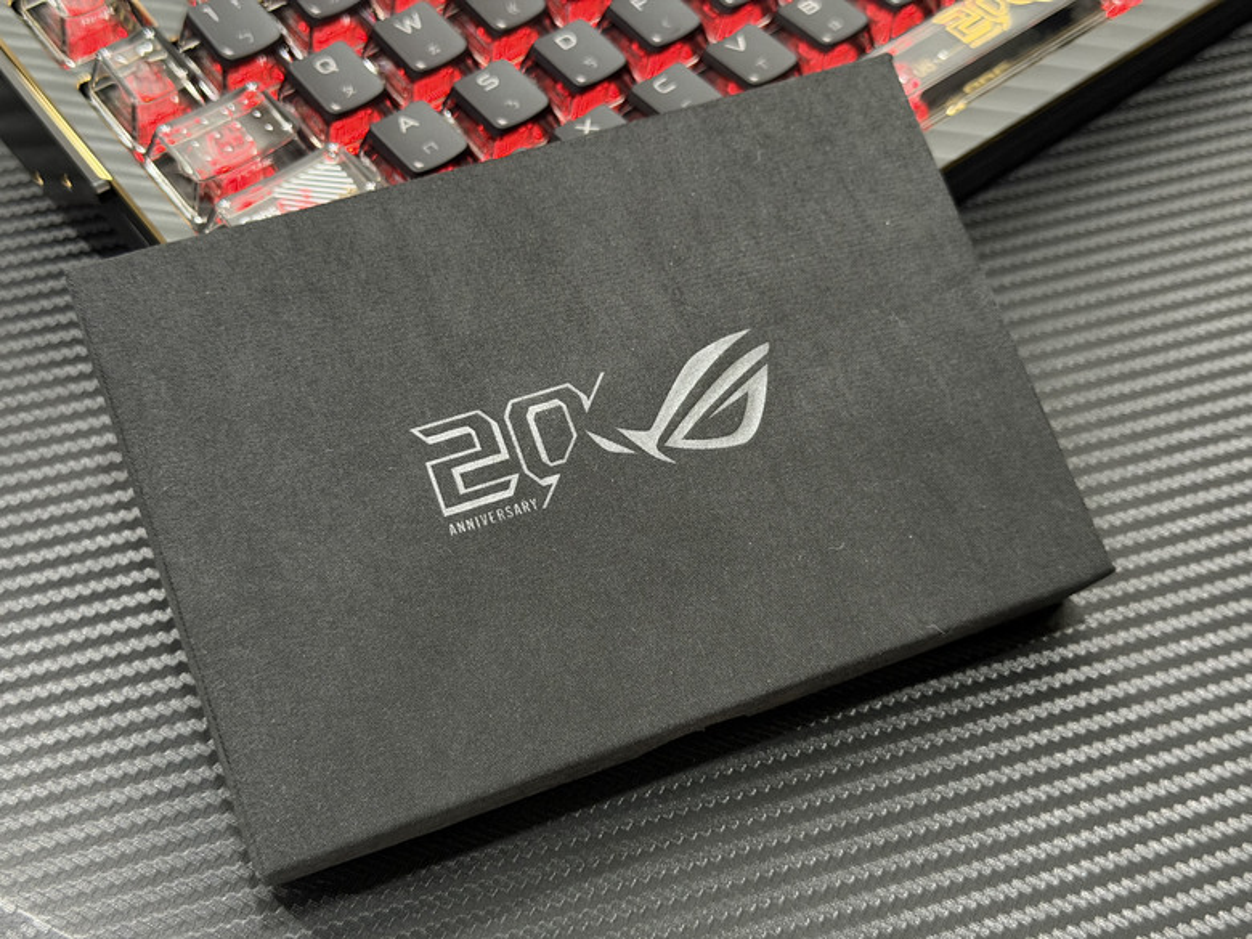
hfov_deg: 39.7
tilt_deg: -51.9
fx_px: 1736
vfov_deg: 30.3
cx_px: 626
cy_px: 470
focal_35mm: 48
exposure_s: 1/40
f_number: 1.78
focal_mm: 6.76
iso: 400
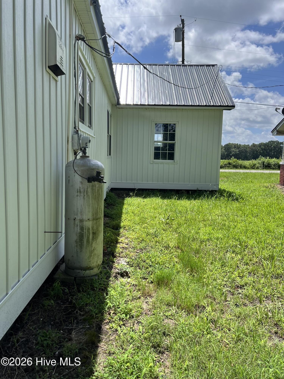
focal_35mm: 26
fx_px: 284
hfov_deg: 53.1
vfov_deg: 67.3
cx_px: 142
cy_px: 190
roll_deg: -0.9
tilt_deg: -6.1
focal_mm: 5.7
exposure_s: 1/3165
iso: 50
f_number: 1.5
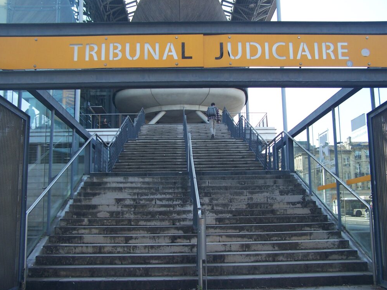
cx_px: 195
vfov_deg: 36.8
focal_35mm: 39
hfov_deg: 47.9
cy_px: 147
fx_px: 436
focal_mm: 6.3
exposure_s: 1/250
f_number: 2.8
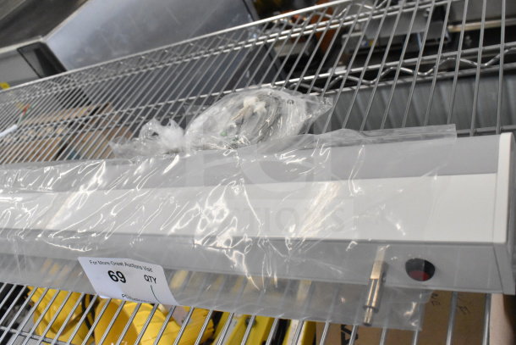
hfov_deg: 57.2
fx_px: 473
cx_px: 258
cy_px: 172
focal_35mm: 33
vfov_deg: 40.0
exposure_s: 1/400
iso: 6400
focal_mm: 22
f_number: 10
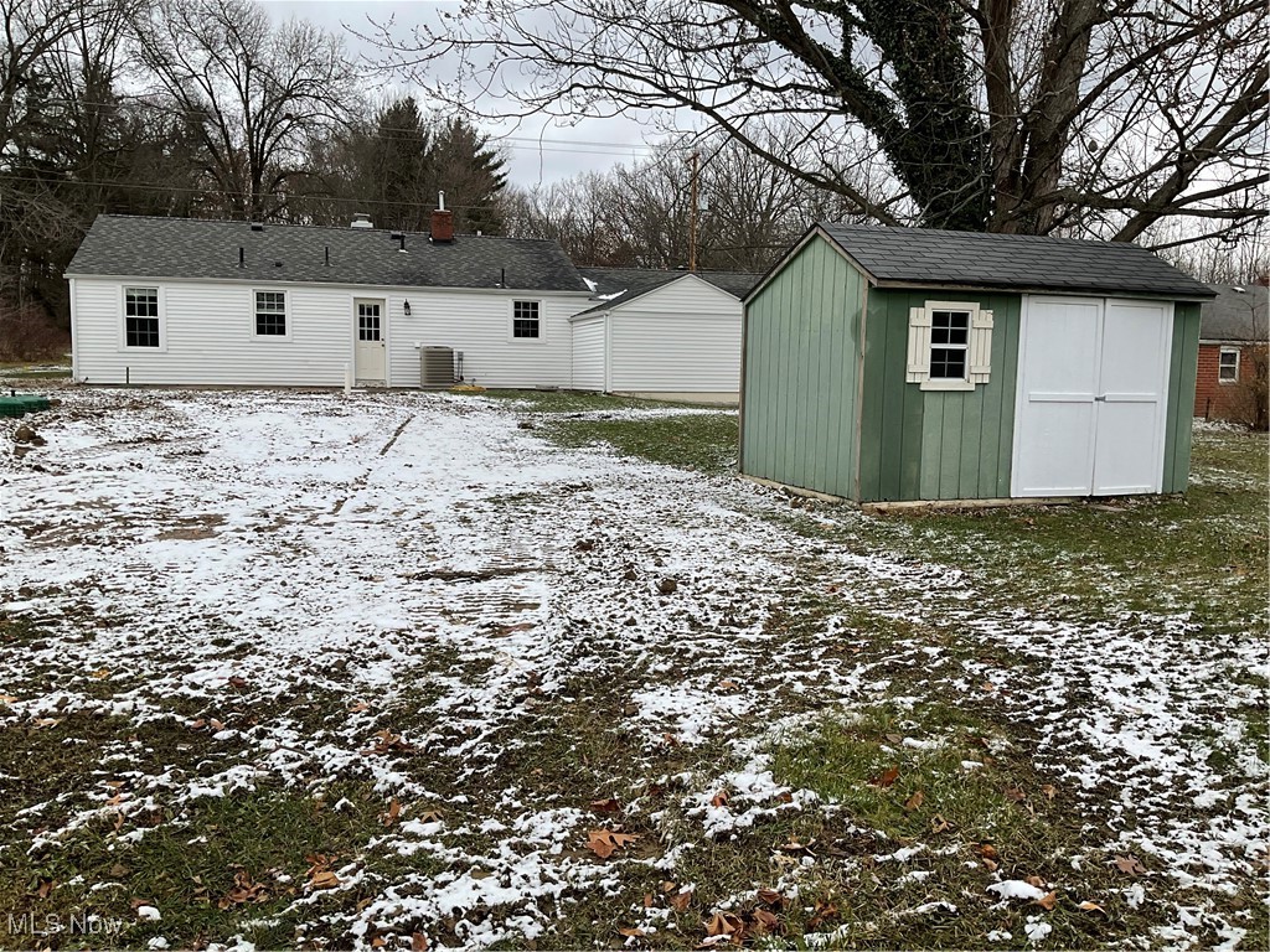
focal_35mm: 29
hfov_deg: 61.7
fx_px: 1064
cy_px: 476
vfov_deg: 48.2
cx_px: 635
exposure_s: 1/469
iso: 16
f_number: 1.8
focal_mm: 3
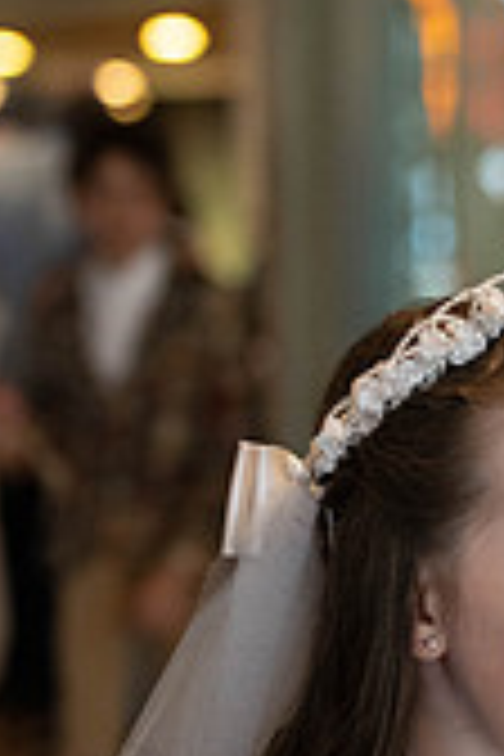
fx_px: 3213
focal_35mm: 153
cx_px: 590
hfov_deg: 8.9
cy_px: 742
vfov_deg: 13.3
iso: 6400
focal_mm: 57
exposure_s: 1/500
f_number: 2.8
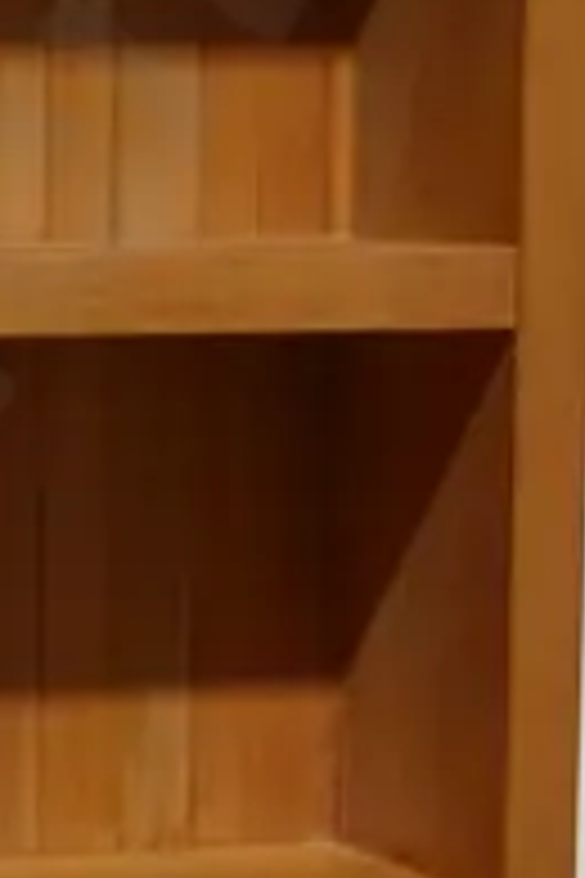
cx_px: -380
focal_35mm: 153
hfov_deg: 8.7
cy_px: 743
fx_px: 3729
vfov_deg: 13.3
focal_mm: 14
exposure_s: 1/60
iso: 250
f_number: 3.5
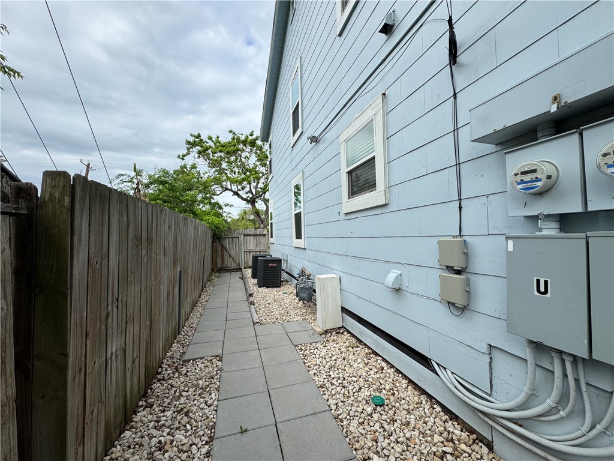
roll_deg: +1.3
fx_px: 248
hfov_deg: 102.1
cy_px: 230
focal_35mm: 14
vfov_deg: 85.7
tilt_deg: +1.7
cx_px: 307
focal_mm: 2.22
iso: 40
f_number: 2.2
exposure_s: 1/605
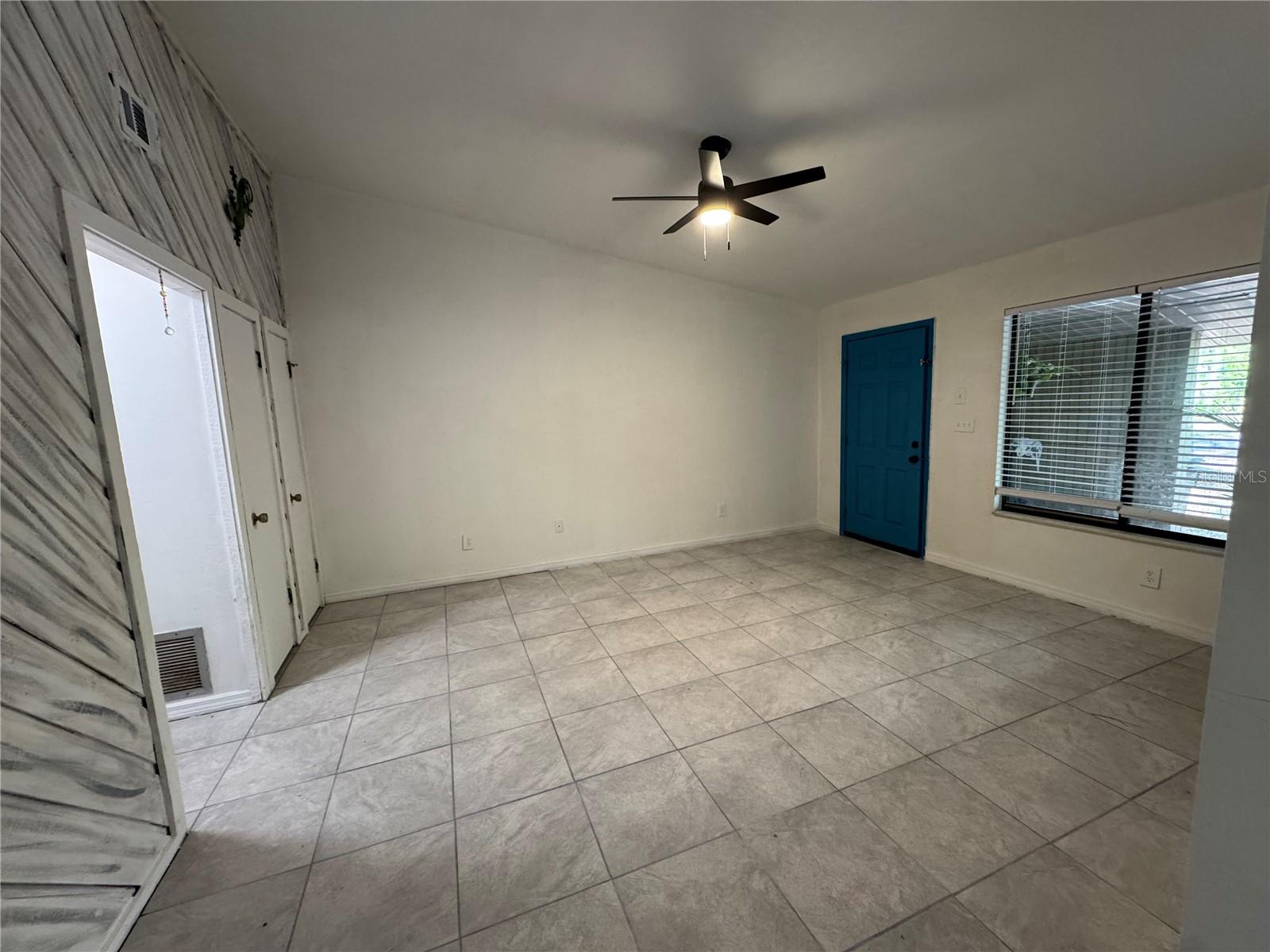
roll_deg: +2.8
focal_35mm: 14
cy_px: 476
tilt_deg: -7.9
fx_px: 514
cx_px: 635
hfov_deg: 102.1
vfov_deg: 85.7
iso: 250
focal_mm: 2.22
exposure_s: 1/60
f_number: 2.2
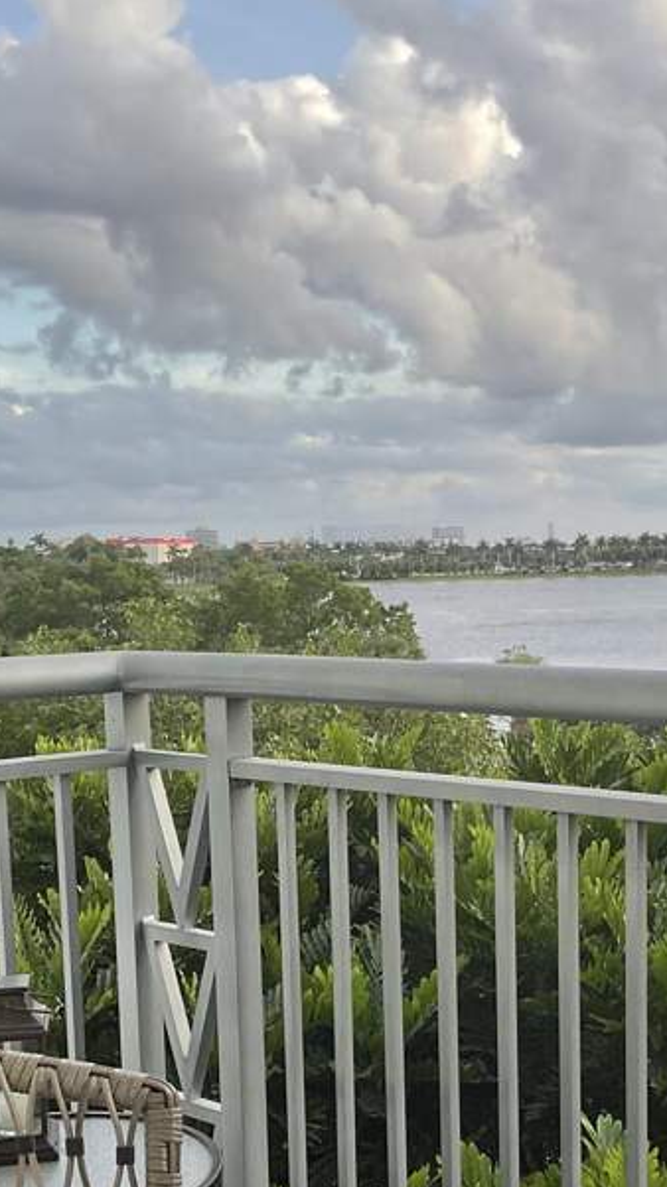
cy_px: 824
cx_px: 495
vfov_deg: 36.7
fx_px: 1763
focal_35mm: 56
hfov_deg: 21.3
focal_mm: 3
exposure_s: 1/209
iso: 20
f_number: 1.8
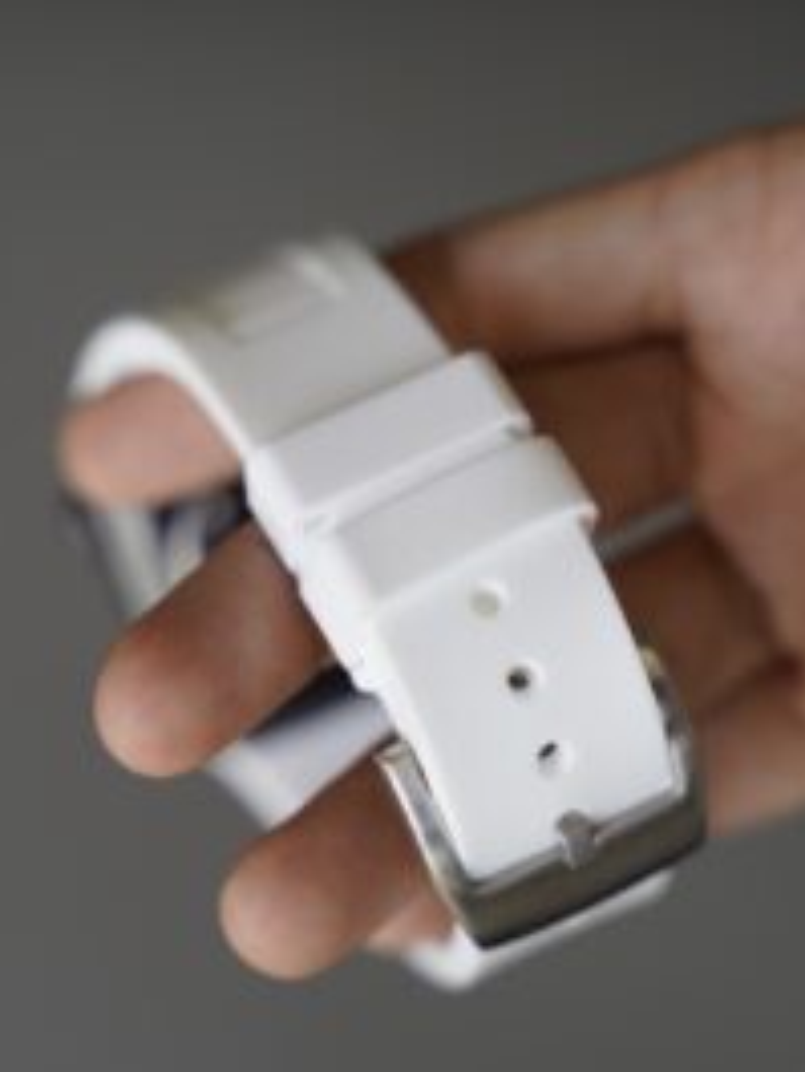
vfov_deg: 18.0
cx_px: 400
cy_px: 536
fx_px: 3377
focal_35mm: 109
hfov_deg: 13.6
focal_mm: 75
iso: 100
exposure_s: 1/80
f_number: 4
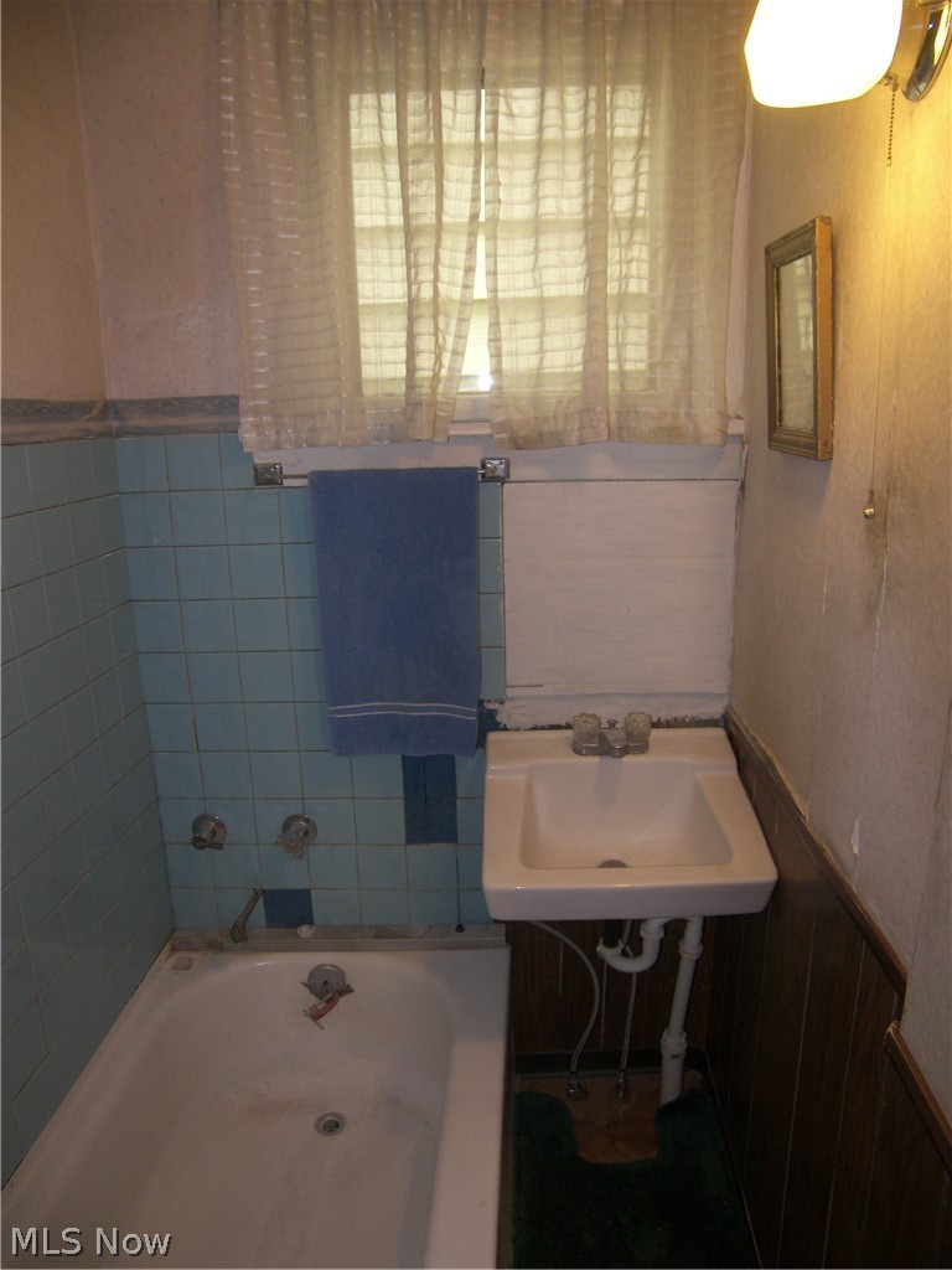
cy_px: 635
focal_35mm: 24
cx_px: 476
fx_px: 880
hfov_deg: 56.8
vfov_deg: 71.6
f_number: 2.8
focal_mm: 5
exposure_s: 1/30
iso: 100
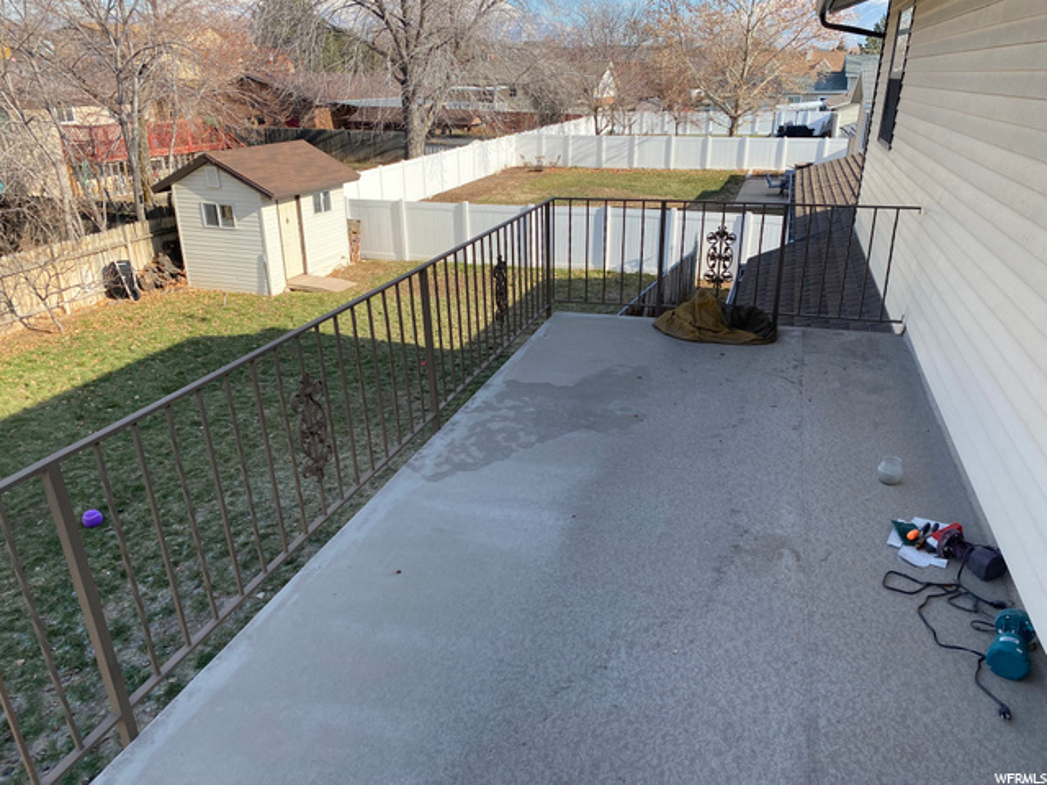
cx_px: 524
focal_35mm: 26
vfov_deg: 53.1
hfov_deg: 67.3
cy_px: 392
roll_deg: -0.6
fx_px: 786
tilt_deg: -22.6
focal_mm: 4.25
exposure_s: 1/1232
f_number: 1.8
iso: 32
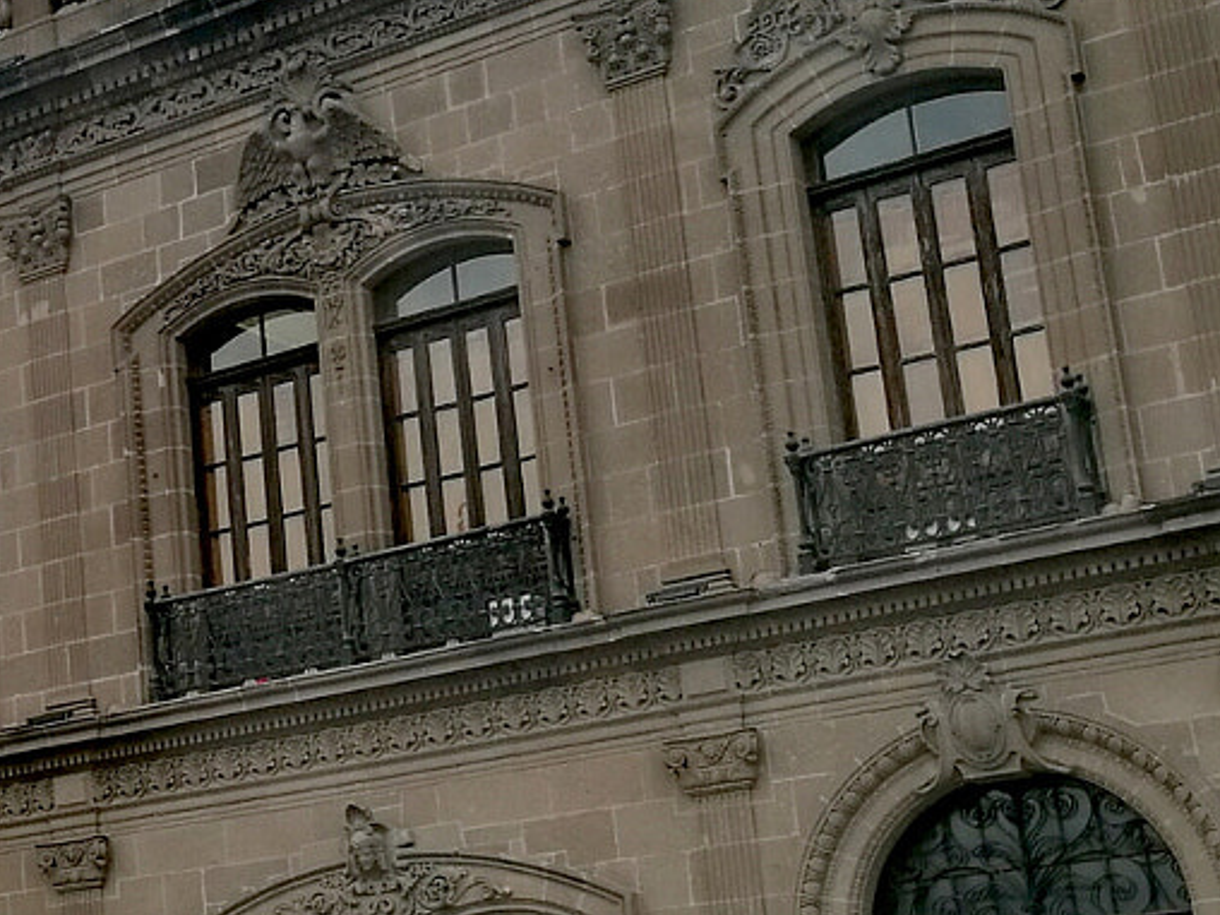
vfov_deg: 17.4
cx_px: -586
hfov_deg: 20.0
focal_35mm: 85
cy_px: 483
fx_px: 2996
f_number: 2.2
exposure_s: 1/627
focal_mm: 4.5
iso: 50
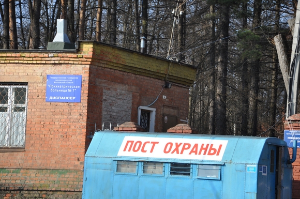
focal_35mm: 158
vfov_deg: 8.7
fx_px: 1311
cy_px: 100
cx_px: 150
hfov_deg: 13.1
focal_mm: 105
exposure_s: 1/1000
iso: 640
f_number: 9
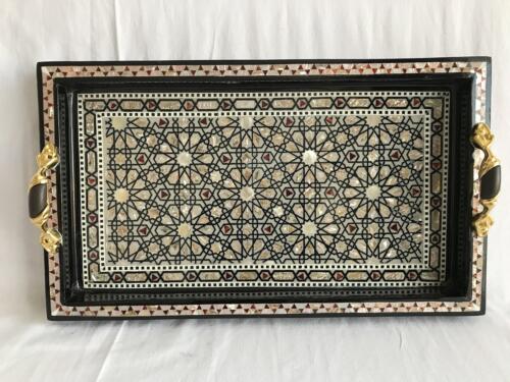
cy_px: 191
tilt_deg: -19.6
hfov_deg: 63.4
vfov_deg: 49.7
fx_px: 413
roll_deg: +0.0
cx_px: 255
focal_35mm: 28
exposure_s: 1/33
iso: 32
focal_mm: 3.99
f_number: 1.8
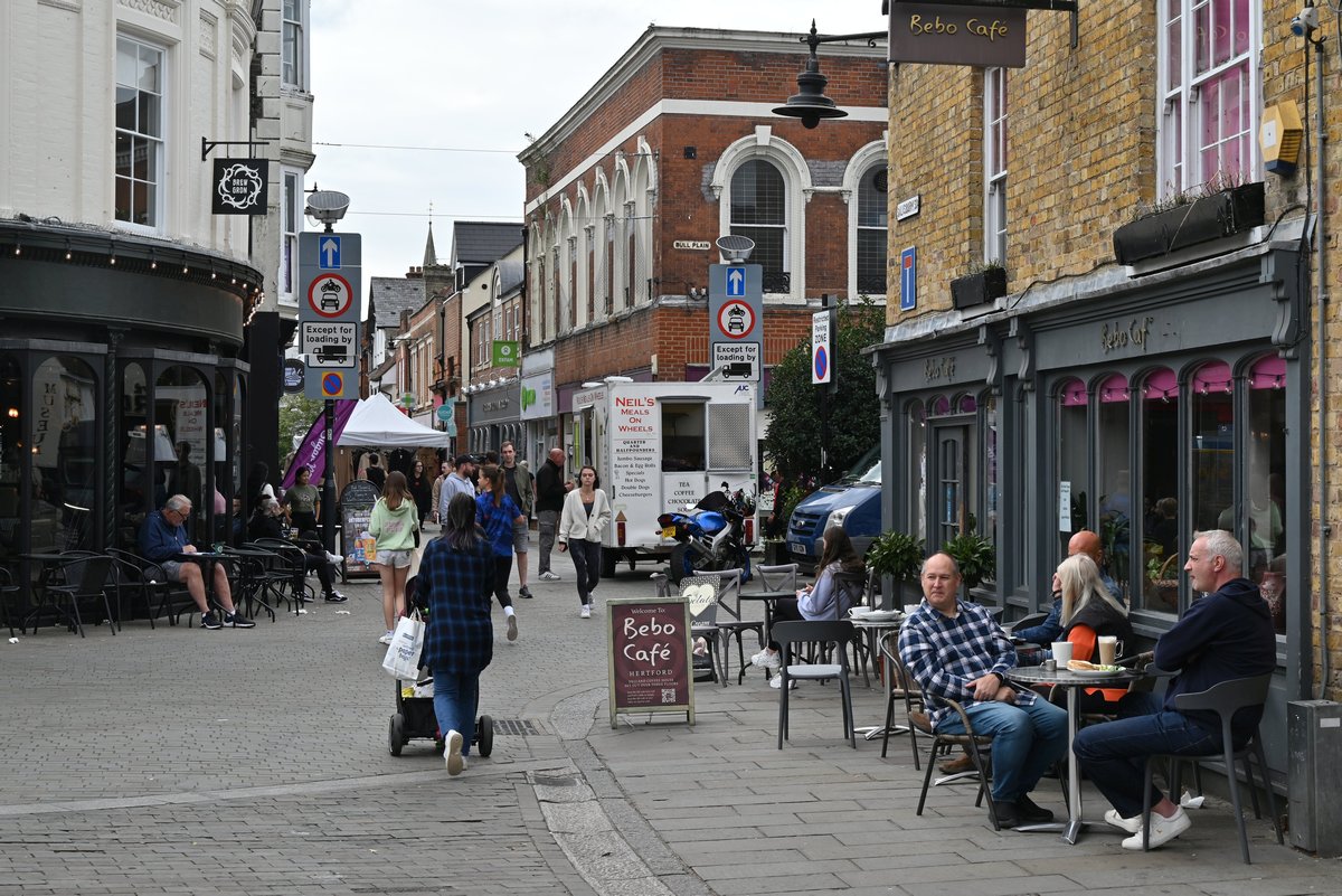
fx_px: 2051
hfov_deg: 36.2
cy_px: 448
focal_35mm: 55
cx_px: 671
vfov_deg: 24.6
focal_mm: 55
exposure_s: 1/125
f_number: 11
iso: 160
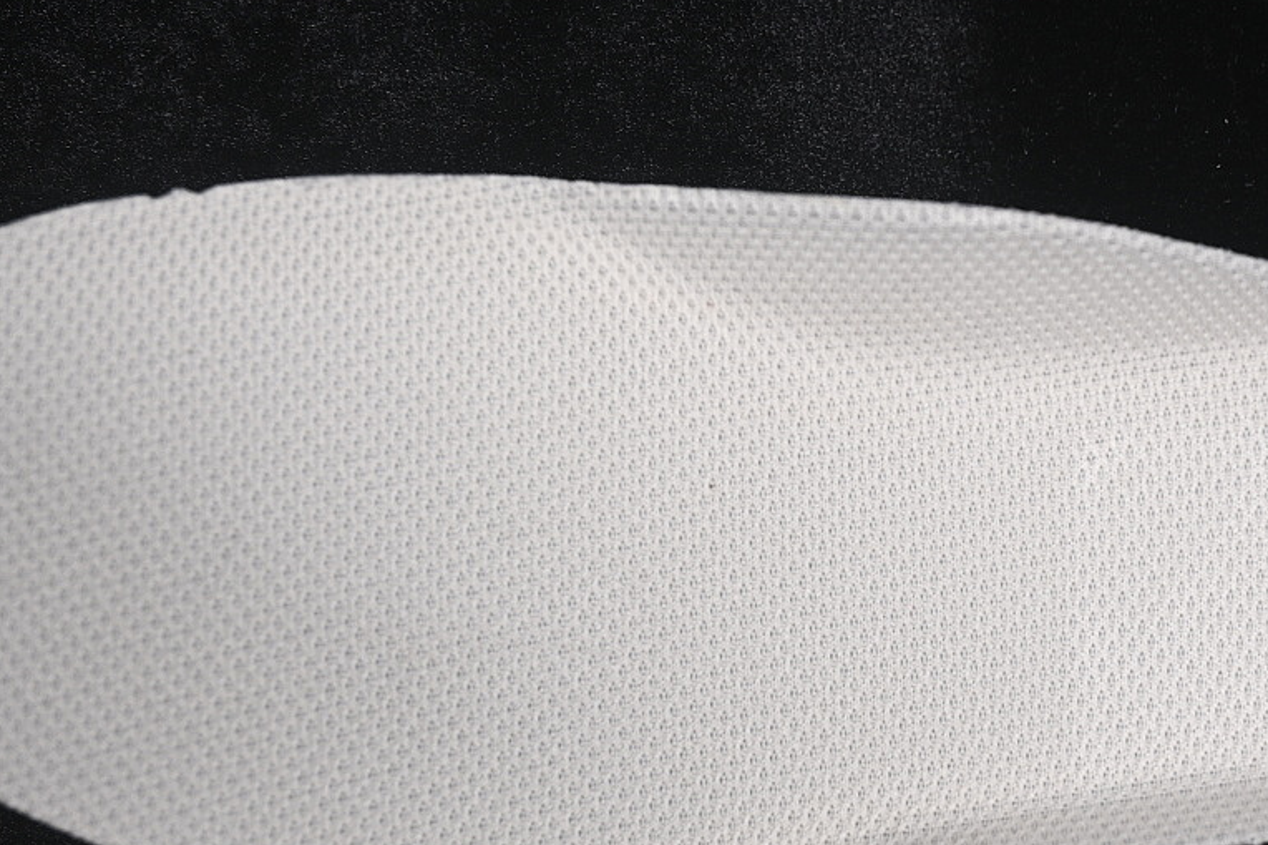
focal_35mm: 106
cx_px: 880
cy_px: 573
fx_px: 3733
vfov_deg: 12.9
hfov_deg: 19.2
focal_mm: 50
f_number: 7.1
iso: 160
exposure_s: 1/80
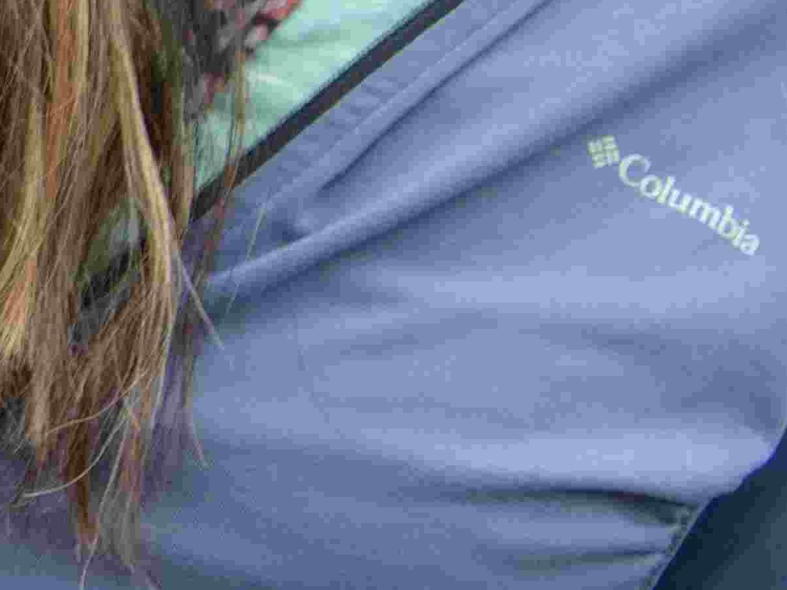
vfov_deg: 7.6
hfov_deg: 8.8
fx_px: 4365
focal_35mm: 192
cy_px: -296
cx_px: -1403
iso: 800
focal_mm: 29
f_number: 4
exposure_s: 1/400
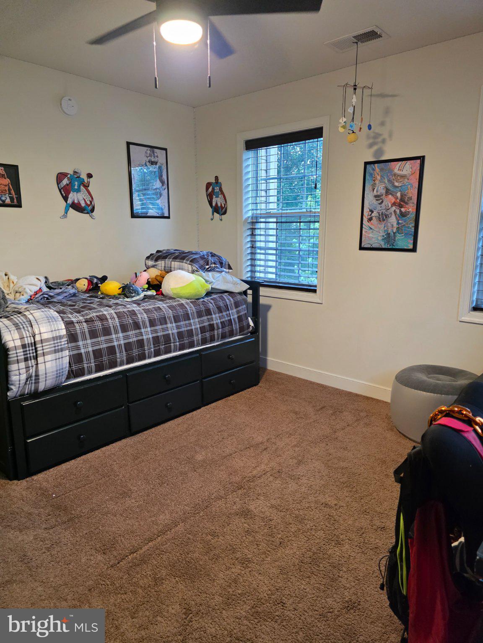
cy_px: 322
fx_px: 428
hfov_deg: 58.9
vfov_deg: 73.9
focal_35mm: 23
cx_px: 242
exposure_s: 1/120
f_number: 1.7
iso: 800
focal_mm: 6.3
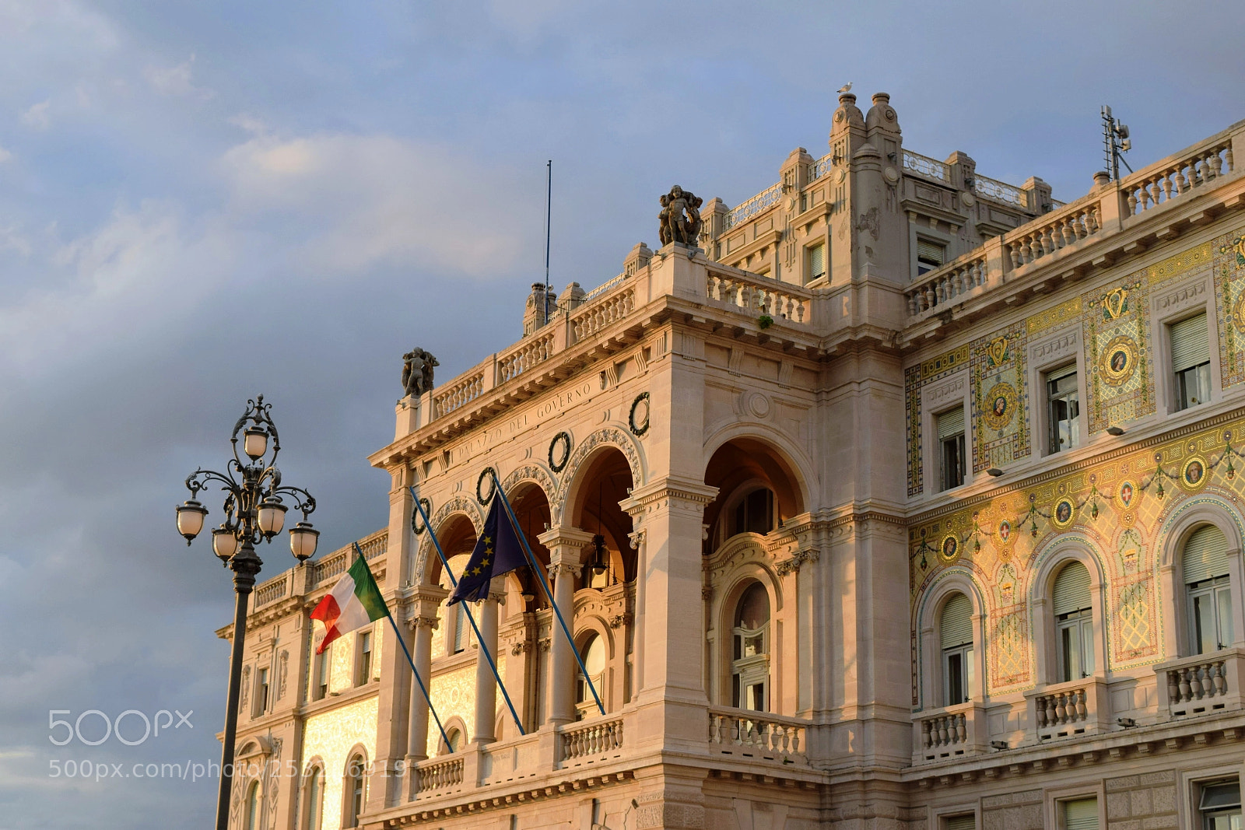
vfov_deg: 23.8
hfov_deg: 35.1
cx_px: 622
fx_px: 1971
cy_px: 415
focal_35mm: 57
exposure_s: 1/250
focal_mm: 38
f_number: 8
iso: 400
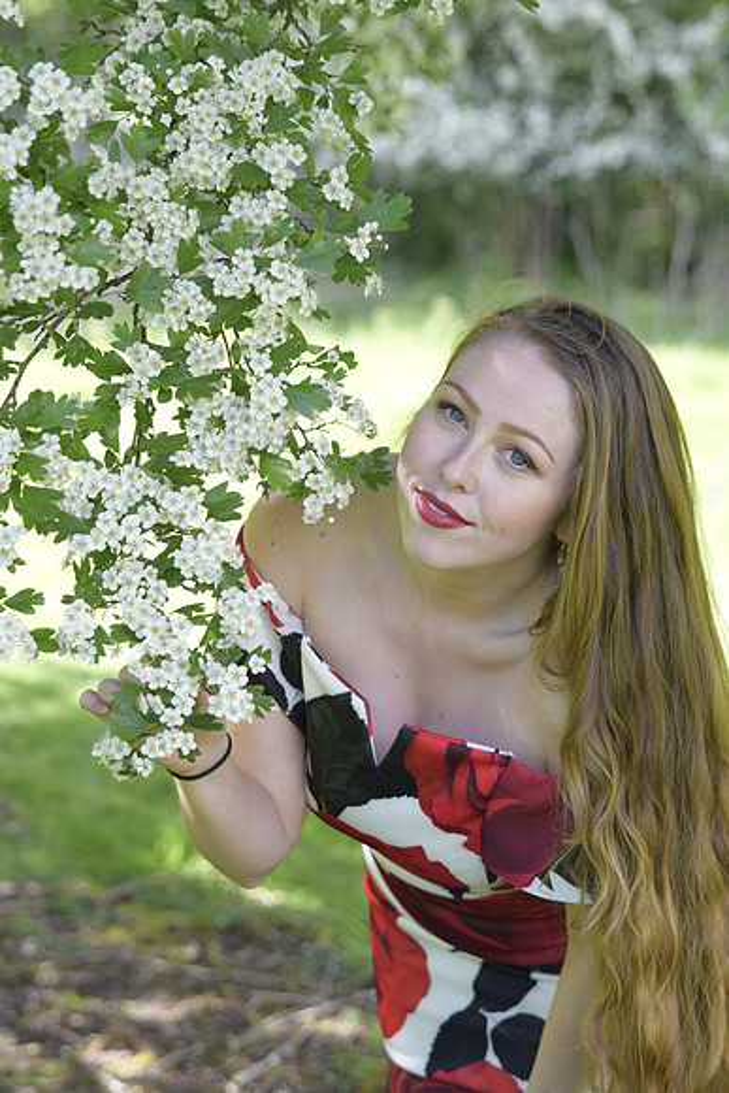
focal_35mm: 105
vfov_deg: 19.5
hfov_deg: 13.0
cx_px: 364
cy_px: 546
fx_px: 3187
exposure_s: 1/320
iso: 400
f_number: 4.5
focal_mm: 70
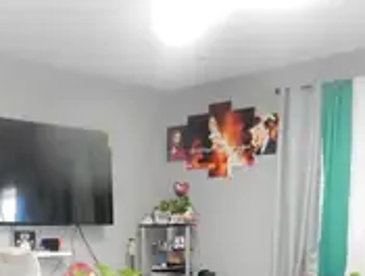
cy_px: 293
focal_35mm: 57
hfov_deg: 33.5
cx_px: 125
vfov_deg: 24.3
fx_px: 602
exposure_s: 1/30
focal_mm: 4.5
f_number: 3.2
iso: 640
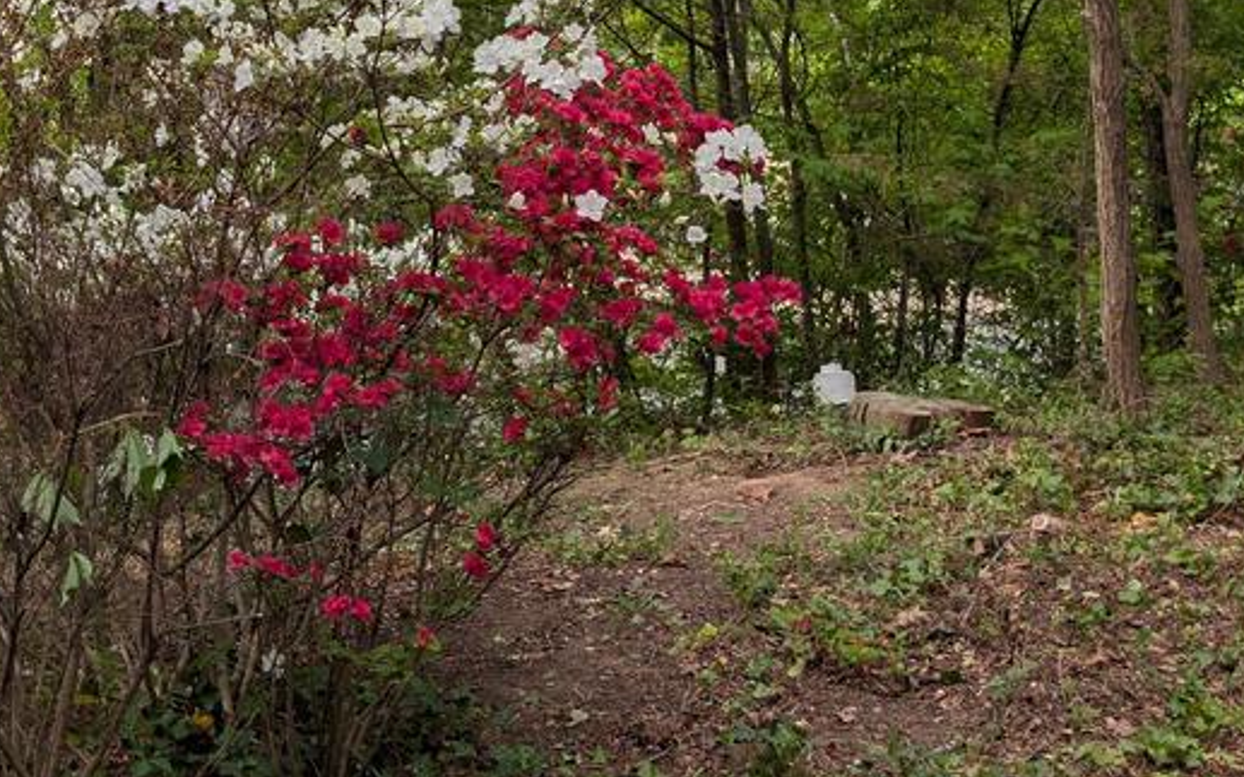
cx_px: 503
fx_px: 2407
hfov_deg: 28.9
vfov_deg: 18.1
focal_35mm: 71
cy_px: 123
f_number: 1.68
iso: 21
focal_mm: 6.9
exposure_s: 1/700
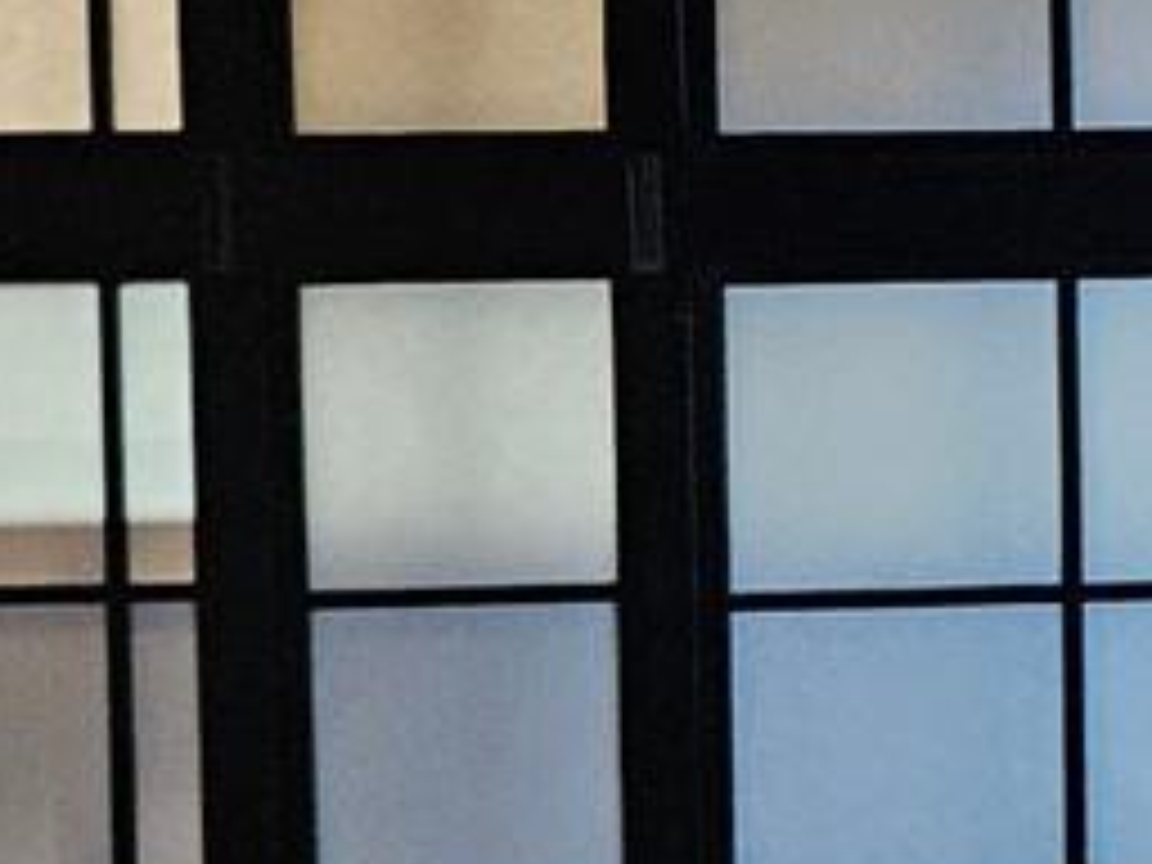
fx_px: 4792
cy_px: -202
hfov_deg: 11.5
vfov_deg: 10.1
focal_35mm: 144
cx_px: 2709
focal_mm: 5.4
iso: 800
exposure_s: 1/120
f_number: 1.8
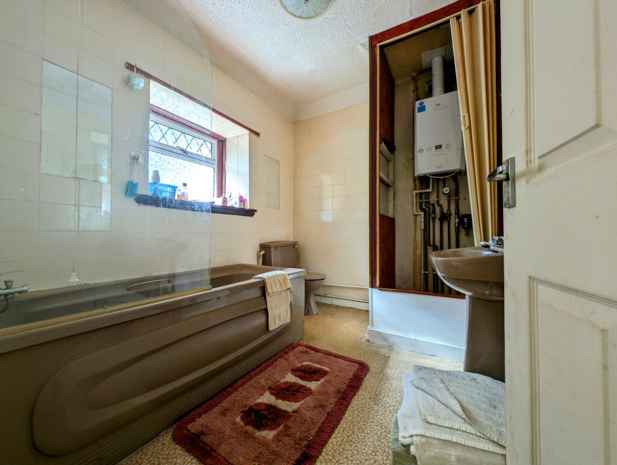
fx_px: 214
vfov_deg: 94.6
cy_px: 232
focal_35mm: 12
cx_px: 308
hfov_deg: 110.5
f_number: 1.95
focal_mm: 2.23
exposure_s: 1/59
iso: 40
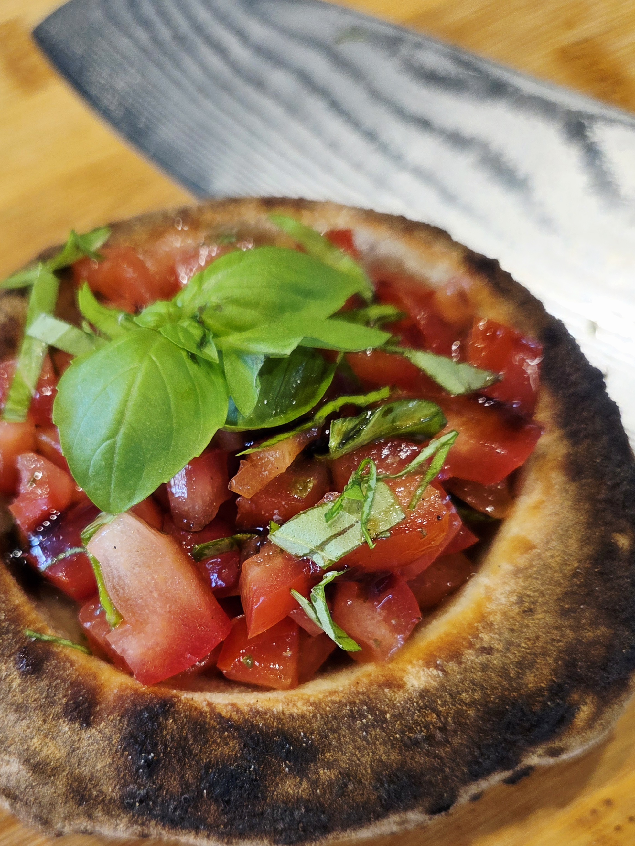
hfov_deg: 58.9
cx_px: 318
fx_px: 562
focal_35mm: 23
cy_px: 423
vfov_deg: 73.9
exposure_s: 1/101
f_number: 1.8
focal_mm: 5.4
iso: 64
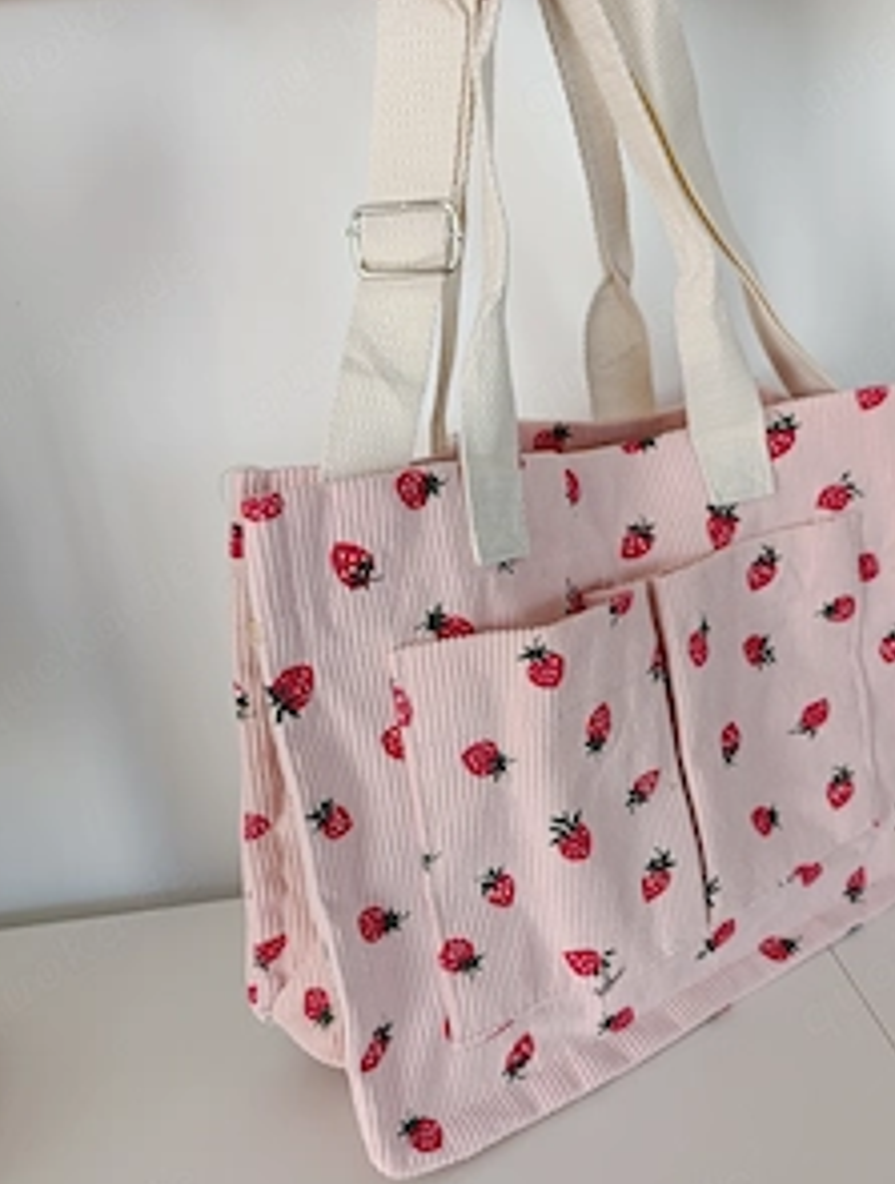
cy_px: 698
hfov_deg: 45.5
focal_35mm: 31
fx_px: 1063
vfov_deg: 57.8
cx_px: 506
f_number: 1.6
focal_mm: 6.14
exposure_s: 1/100
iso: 320
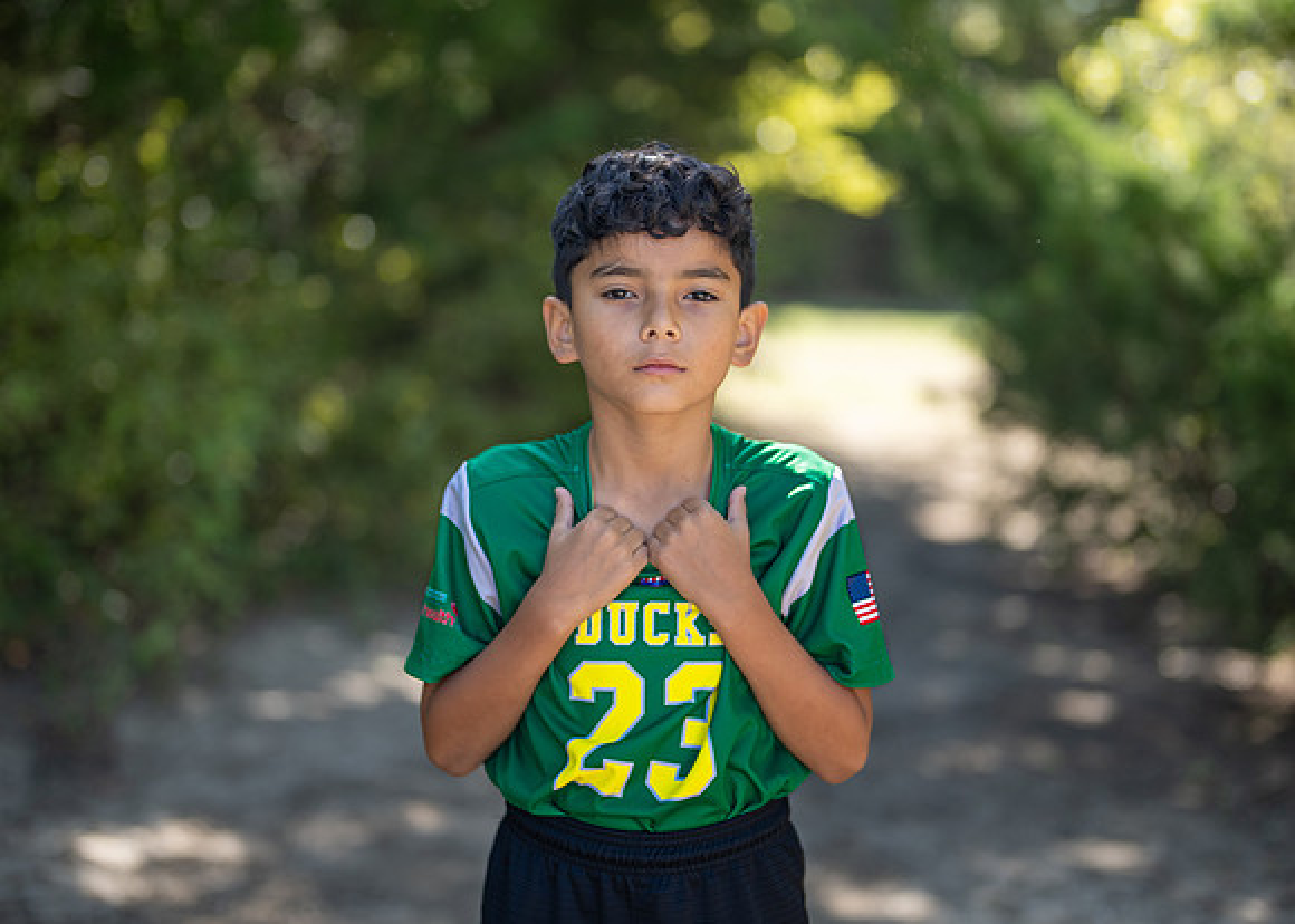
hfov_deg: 32.1
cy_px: 444
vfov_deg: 23.2
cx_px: 644
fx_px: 2253
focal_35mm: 61
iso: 100
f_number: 1.2
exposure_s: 1/1250
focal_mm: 50
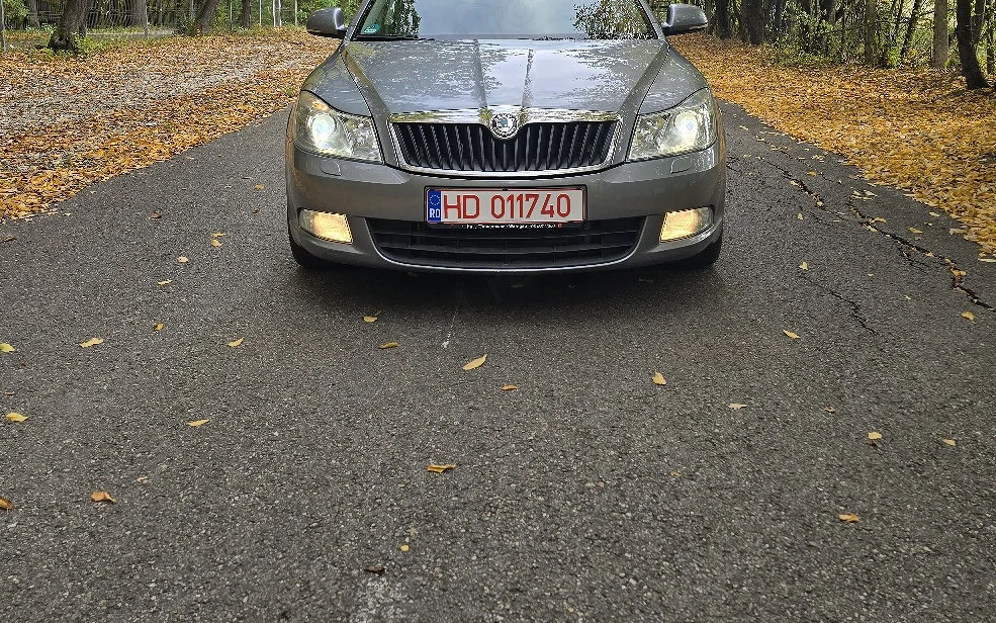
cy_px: 115
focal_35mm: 33
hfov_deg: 58.1
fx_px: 896
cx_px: 492
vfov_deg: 36.9
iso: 12
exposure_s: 1/303
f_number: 1.7
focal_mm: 6.3
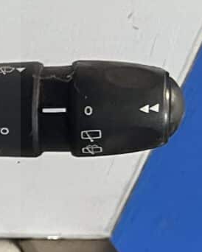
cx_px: -546
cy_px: 183
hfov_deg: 7.7
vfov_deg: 12.6
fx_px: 1135
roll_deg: -2.5
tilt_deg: -39.4
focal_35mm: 152
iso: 320
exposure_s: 1/50
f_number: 1.6
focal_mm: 5.1
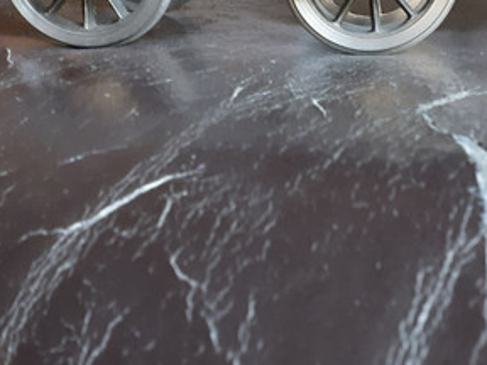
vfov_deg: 24.1
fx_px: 844
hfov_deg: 31.9
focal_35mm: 60
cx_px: 330
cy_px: 86
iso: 200
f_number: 1.9
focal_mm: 3.6
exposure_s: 1/50
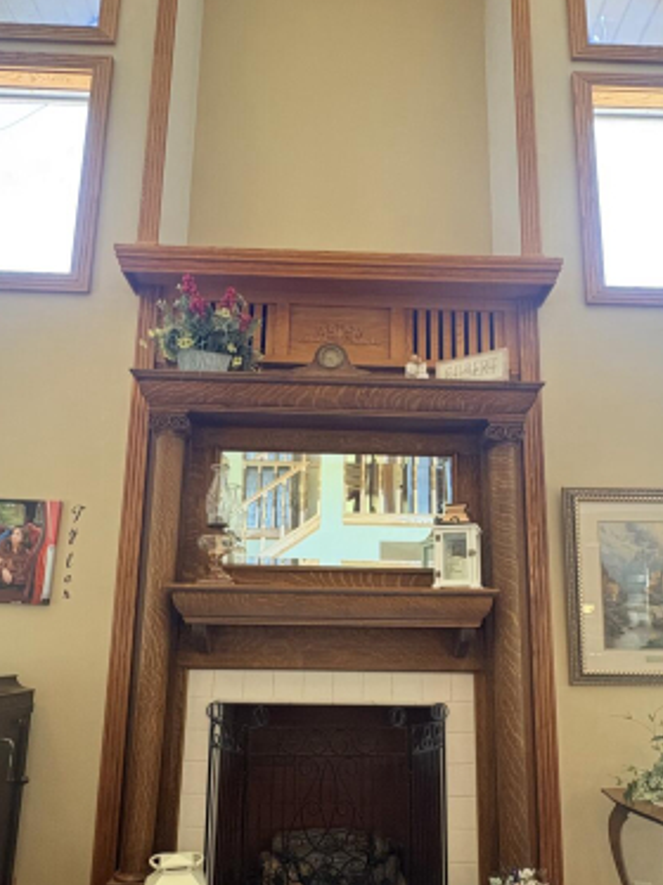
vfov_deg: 68.8
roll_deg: -1.1
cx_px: 355
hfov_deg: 54.8
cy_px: 524
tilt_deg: +11.2
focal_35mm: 25
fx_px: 639
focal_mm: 2.22
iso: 320
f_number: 2.2
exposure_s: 1/60
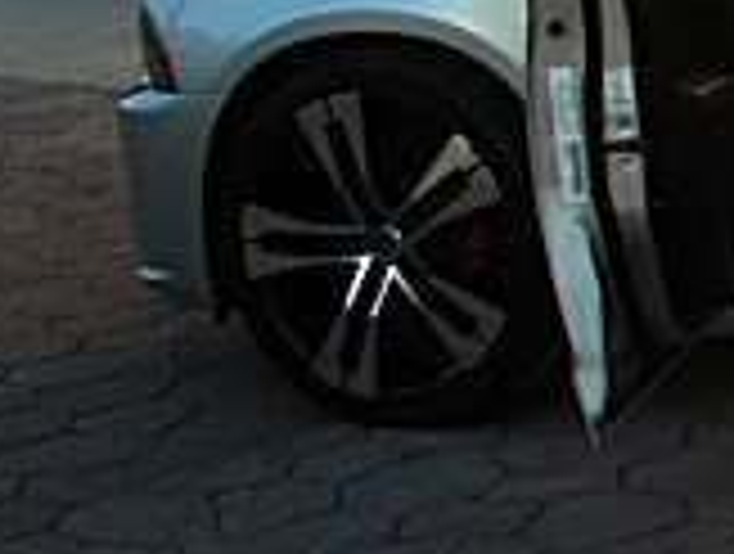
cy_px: 63
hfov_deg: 12.7
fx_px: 2996
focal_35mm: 141
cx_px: 1337
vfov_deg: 10.5
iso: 50
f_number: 2.8
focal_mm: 6.3
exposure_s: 1/400
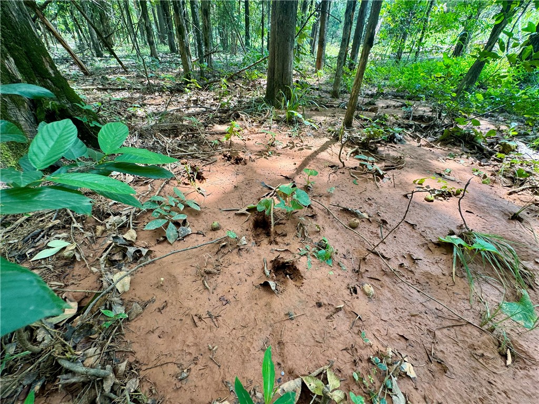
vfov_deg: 85.7
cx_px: 270
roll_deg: -3.7
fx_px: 218
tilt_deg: -34.2
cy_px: 202
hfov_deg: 102.1
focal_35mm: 14
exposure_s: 1/99
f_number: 2.2
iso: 80
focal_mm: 2.22
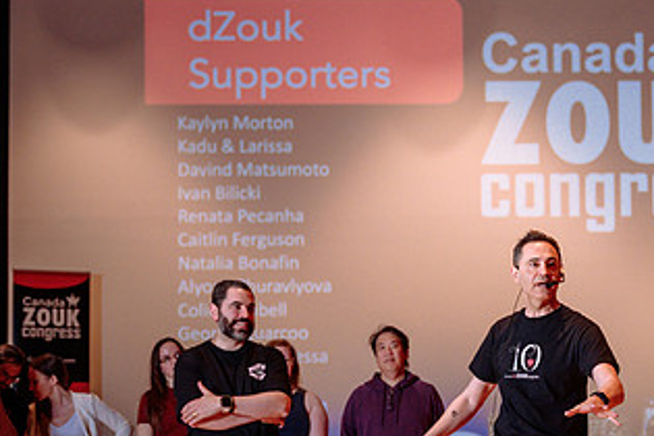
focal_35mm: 97
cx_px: 480
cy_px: 378
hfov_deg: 20.9
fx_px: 1762
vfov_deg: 14.0
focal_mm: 46
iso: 1600
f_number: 3.2
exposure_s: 1/160
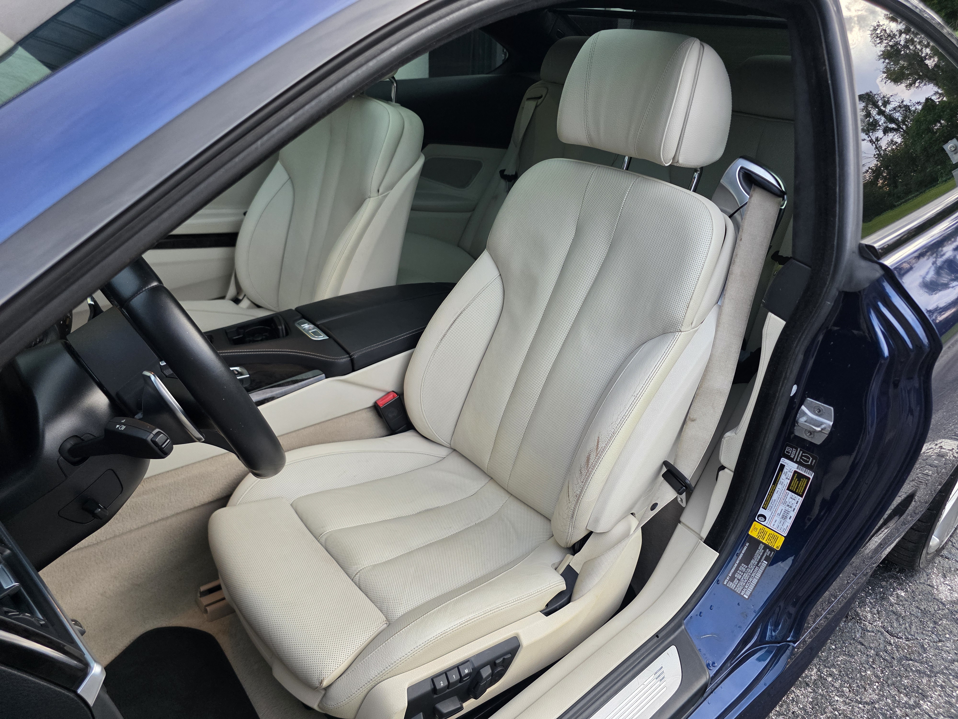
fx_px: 637
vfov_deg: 58.9
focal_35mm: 23
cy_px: 360
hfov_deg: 73.9
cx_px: 479
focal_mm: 6.3
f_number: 1.7
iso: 250
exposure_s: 1/100
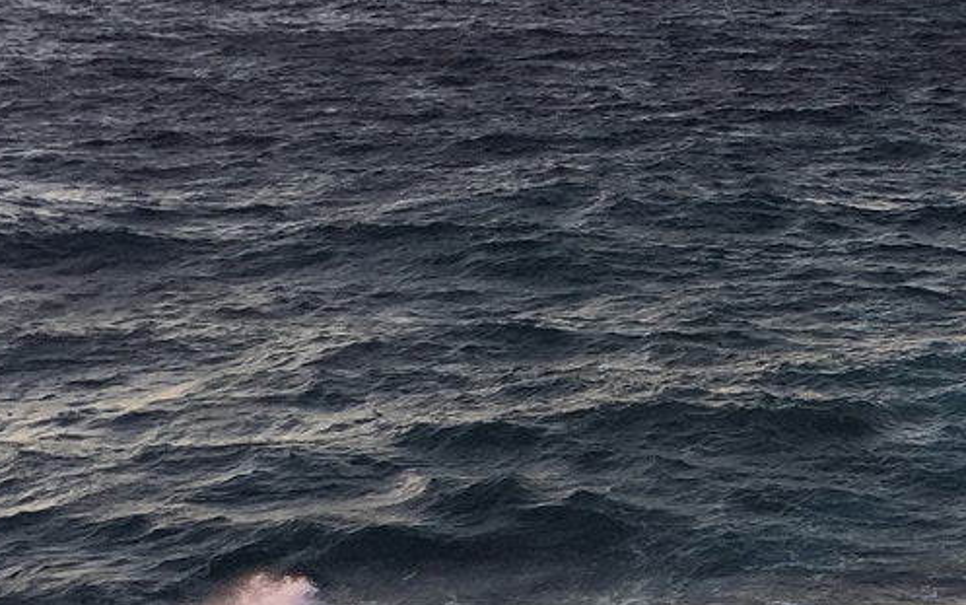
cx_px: 1110
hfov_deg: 19.9
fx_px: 2607
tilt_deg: -15.6
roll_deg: -1.1
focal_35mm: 99
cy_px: 720
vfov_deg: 12.9
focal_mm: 4.15
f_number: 2.2
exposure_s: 1/201
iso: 32
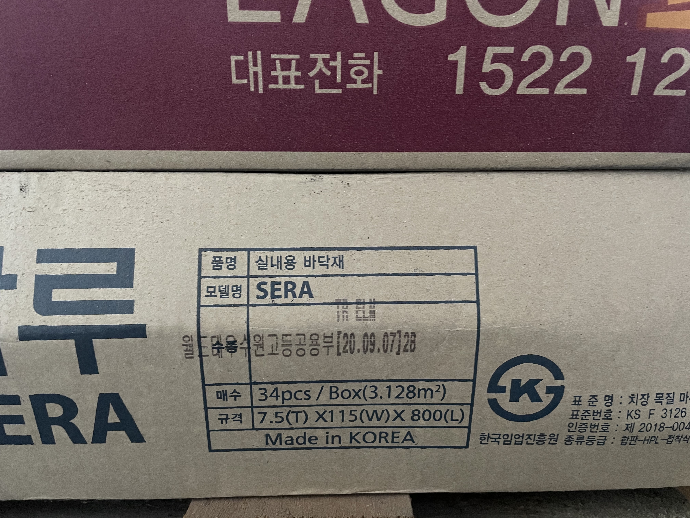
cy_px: 259
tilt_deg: -9.2
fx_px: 518
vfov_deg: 53.1
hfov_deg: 67.3
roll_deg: +0.8
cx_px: 345
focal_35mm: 26
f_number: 1.6
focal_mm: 4.2
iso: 800
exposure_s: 1/30
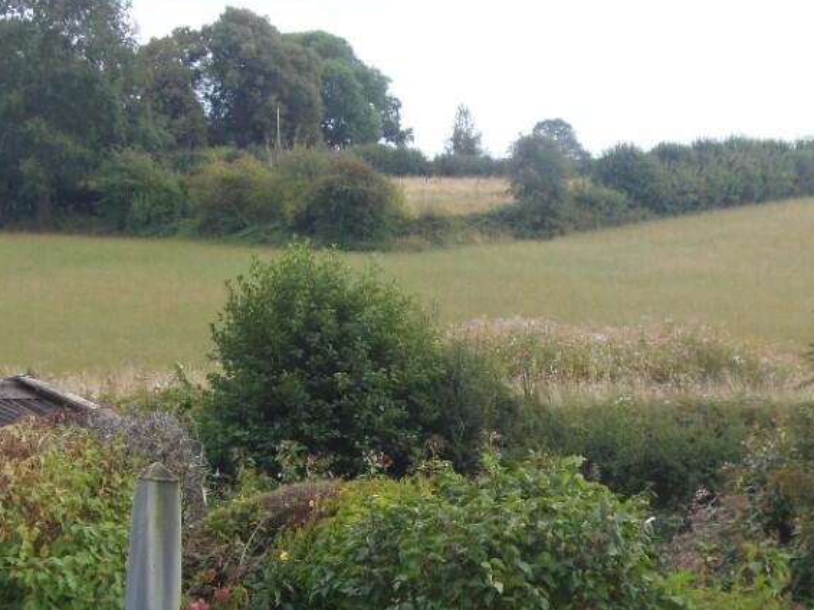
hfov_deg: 25.6
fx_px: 1786
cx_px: 523
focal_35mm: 76
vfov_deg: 19.2
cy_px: 496
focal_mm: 7.8
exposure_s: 1/125
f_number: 3.6
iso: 64
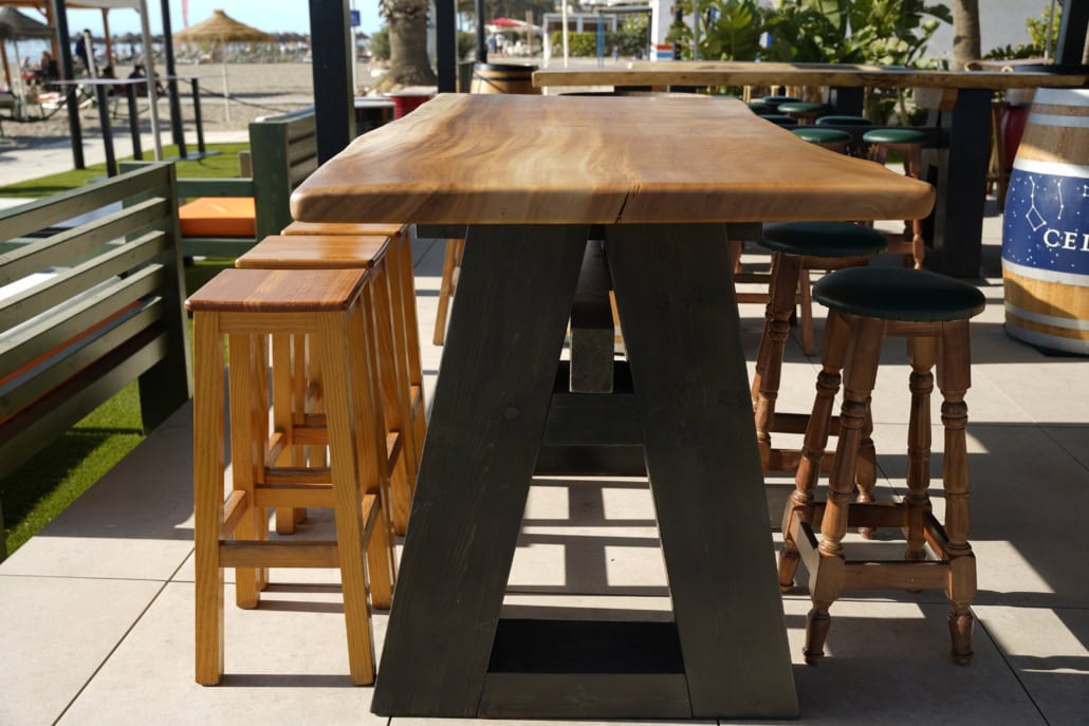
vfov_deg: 36.0
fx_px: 1119
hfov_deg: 51.9
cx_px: 544
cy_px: 363
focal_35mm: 37
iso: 80
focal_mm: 37
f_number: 5.6
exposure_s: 1/125
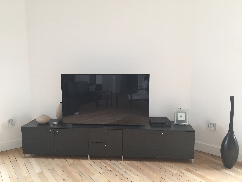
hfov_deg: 61.7
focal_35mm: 29
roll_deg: -0.6
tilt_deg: -7.8
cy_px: 91
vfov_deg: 48.2
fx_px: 203
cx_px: 121
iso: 50
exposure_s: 1/33
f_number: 2.2
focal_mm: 4.15
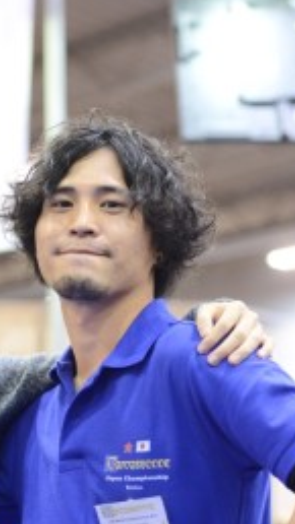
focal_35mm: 104
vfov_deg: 20.5
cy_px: 302
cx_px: 28
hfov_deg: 11.6
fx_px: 1447
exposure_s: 1/250
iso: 1600
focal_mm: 50
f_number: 2.5
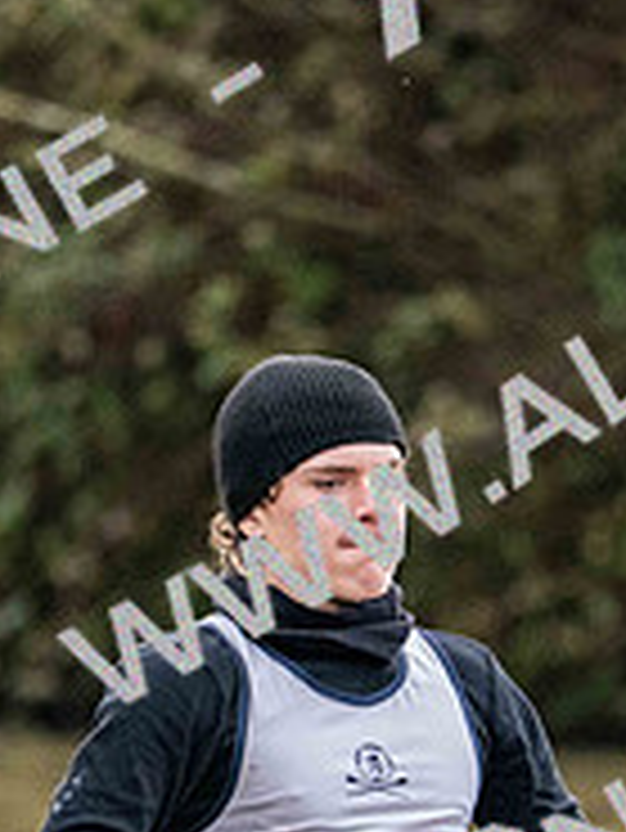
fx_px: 29046
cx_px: 617
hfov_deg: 1.2
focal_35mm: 1206
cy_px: 717
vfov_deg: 1.6
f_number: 4.5
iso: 4500
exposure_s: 1/1600
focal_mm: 400
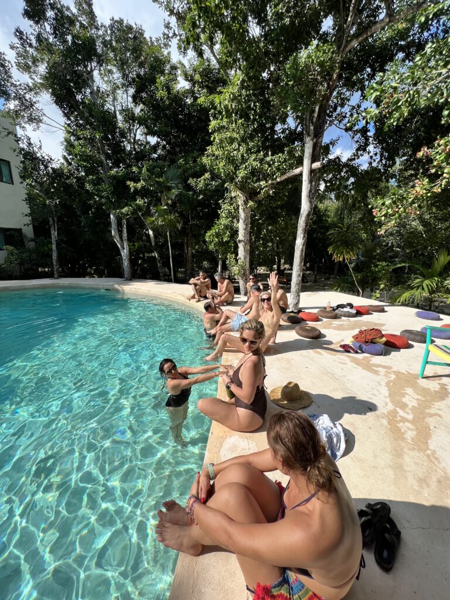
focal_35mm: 13
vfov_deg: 106.2
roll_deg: +0.8
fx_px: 225
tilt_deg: -11.4
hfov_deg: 89.9
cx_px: 225
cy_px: 300
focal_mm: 1.57
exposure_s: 1/1672
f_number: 1.8
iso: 32
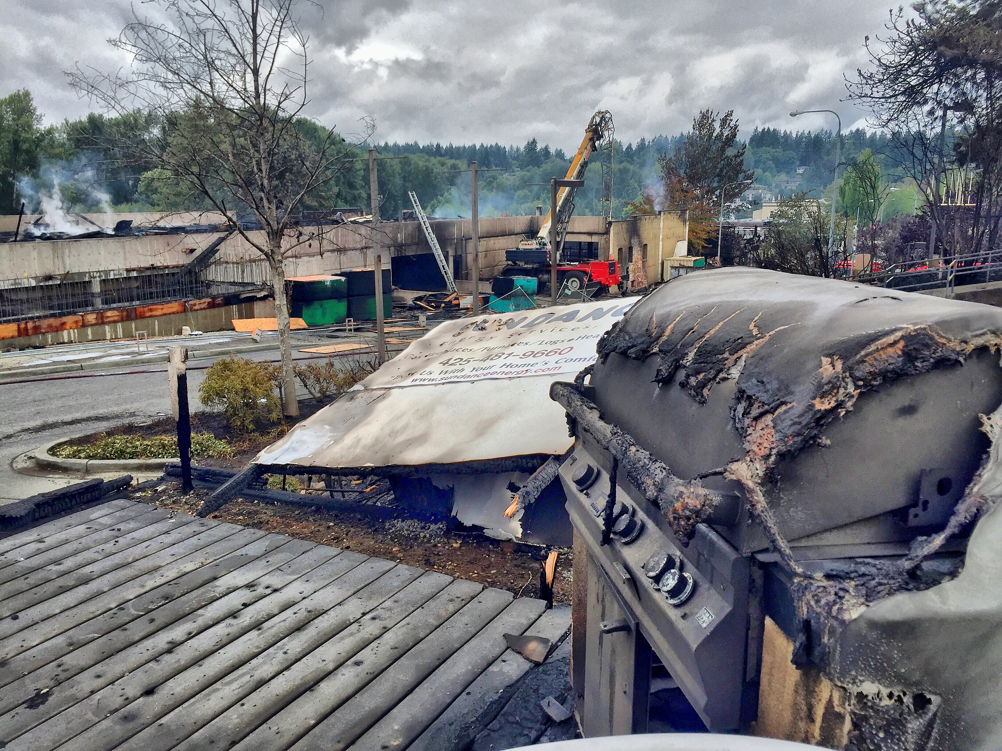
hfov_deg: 61.7
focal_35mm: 29
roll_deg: +0.7
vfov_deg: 48.2
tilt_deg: -11.5
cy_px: 376
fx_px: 839
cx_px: 501
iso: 32
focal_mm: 4.15
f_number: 2.2
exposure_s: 1/1014
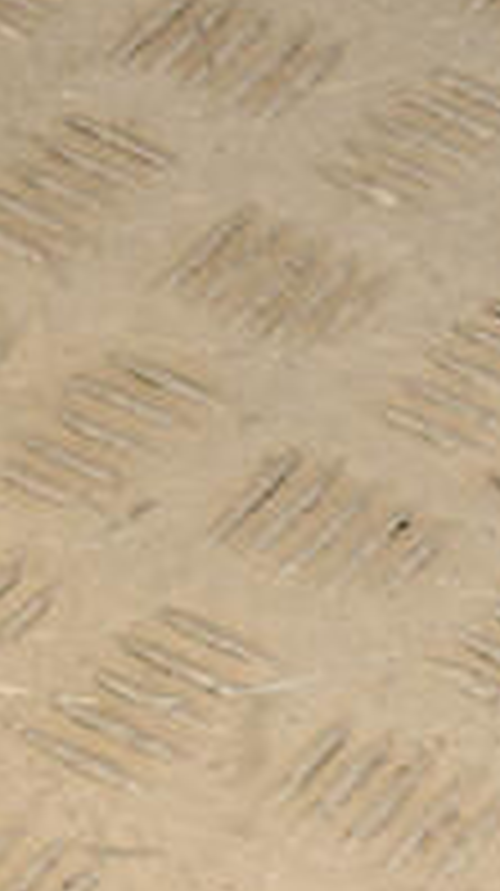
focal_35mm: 200
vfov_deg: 10.8
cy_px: 549
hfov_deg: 5.9
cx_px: 1054
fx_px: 4726
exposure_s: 1/200
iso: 800
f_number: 10
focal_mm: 42
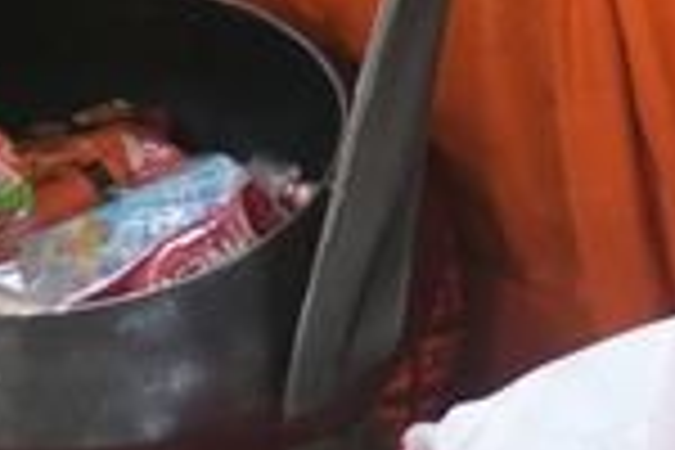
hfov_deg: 8.5
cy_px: -1233
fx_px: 4500
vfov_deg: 5.2
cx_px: -144
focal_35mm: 240
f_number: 4
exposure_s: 1/200
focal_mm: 20
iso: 1000
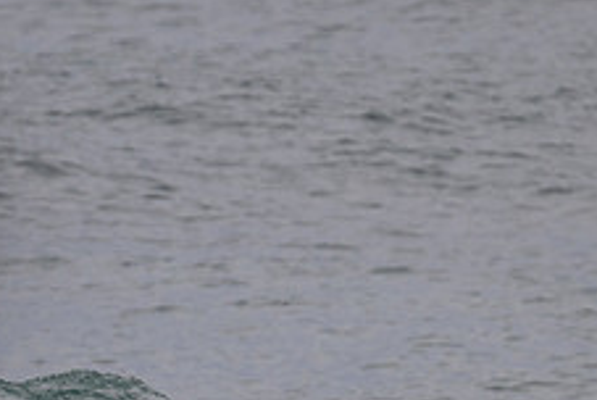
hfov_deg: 1.2
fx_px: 29656
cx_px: 118
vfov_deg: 0.8
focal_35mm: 1786
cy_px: 478
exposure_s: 1/1600
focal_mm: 700
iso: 1100
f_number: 11
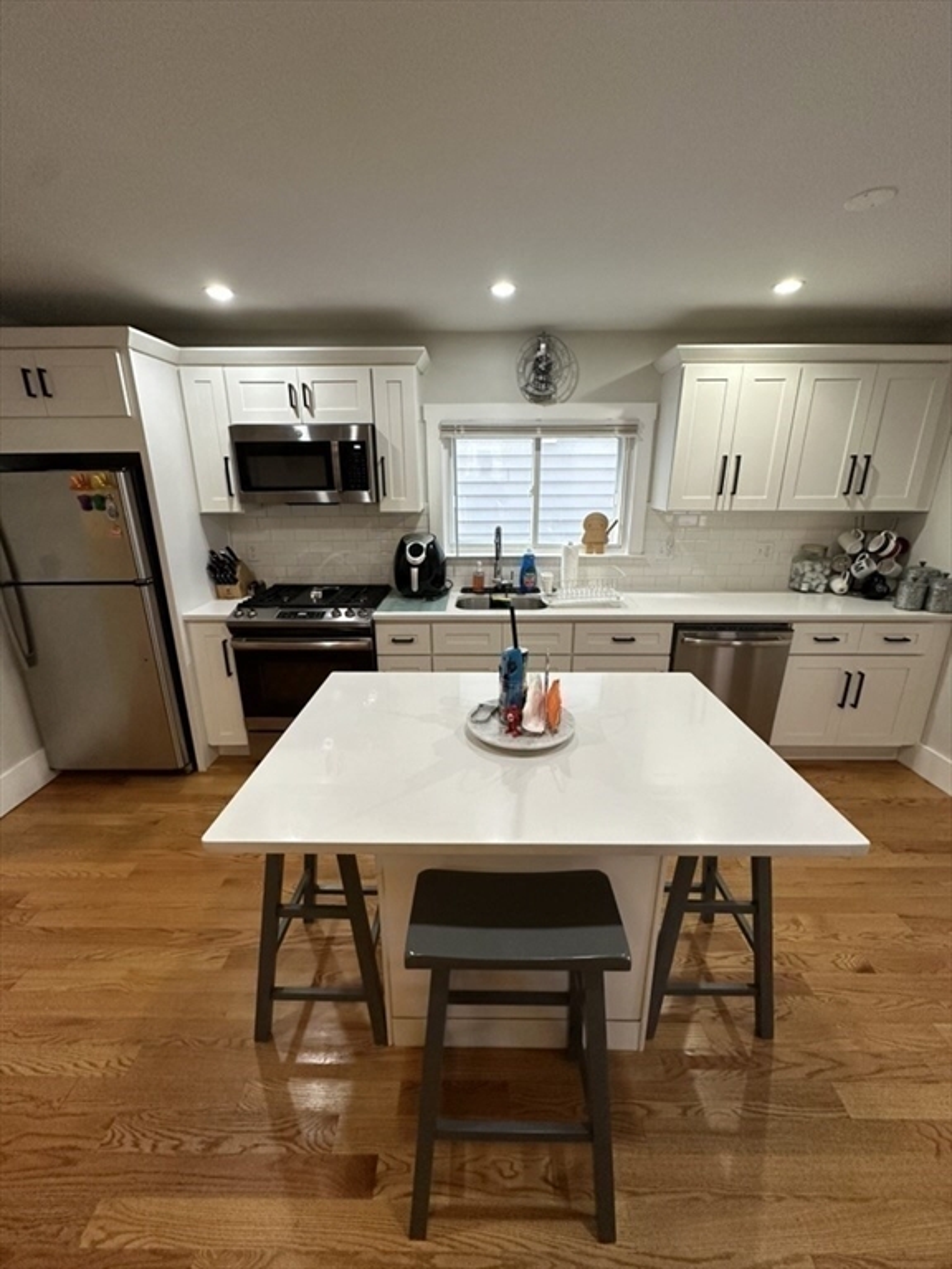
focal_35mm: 14
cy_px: 634
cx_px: 476
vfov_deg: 102.1
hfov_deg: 85.7
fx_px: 513
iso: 250
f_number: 2.2
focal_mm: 2.22
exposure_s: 1/120
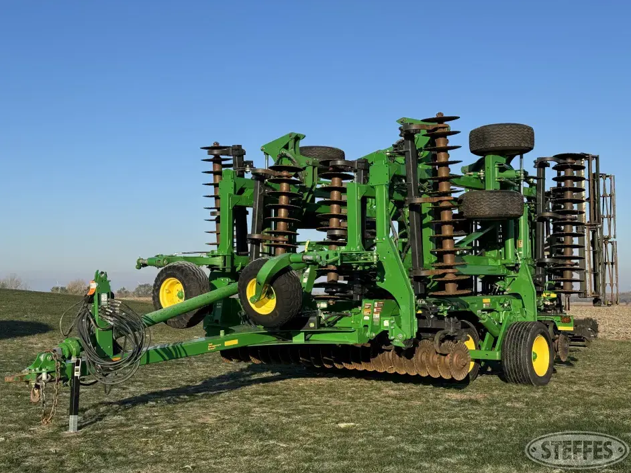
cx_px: 322
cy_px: 235
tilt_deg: +3.5
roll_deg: +0.3
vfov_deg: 29.7
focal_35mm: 49
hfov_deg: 38.9
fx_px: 893
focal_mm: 6.86
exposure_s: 1/3257
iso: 64
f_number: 1.78
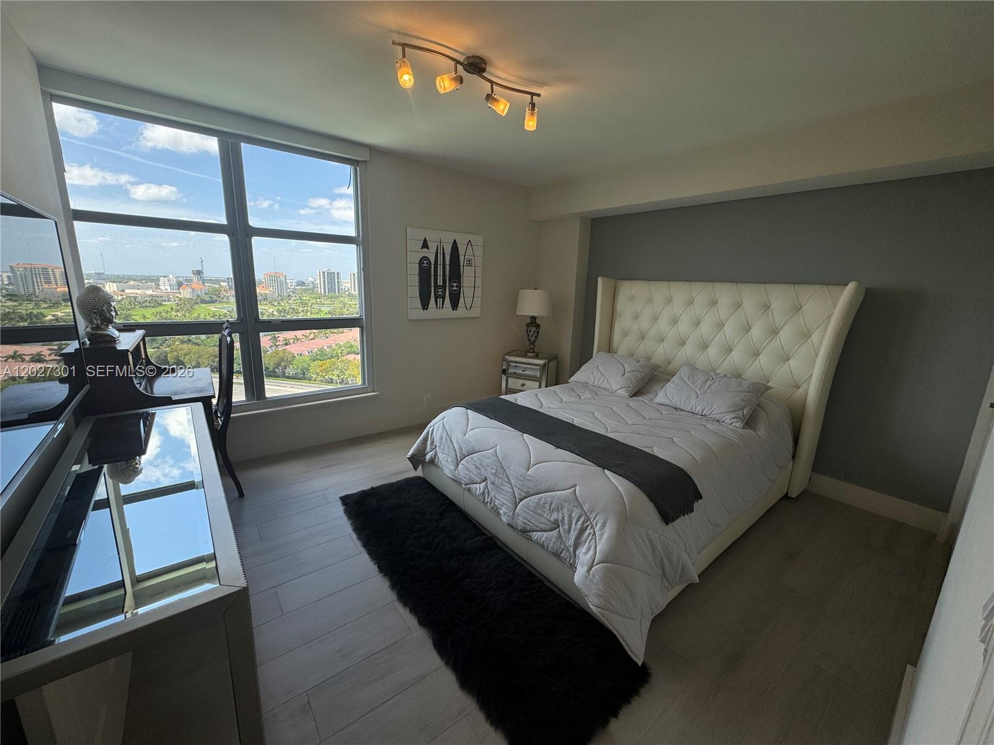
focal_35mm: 14
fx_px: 402
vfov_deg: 85.7
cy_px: 372
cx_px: 497
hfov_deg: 102.1
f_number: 2.2
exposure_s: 1/334
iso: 40
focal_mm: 2.22
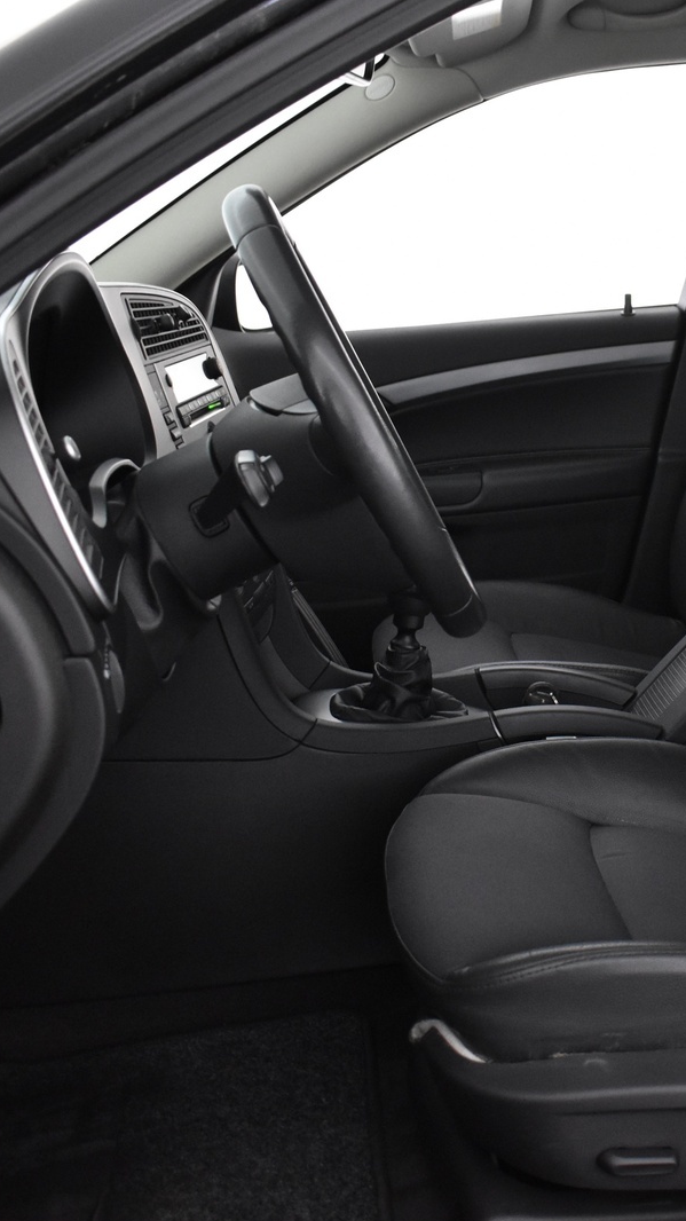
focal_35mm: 43
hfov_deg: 26.4
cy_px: 609
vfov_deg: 47.4
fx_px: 1392
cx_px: 668
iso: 2200
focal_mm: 18
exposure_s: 1/30
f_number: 3.5
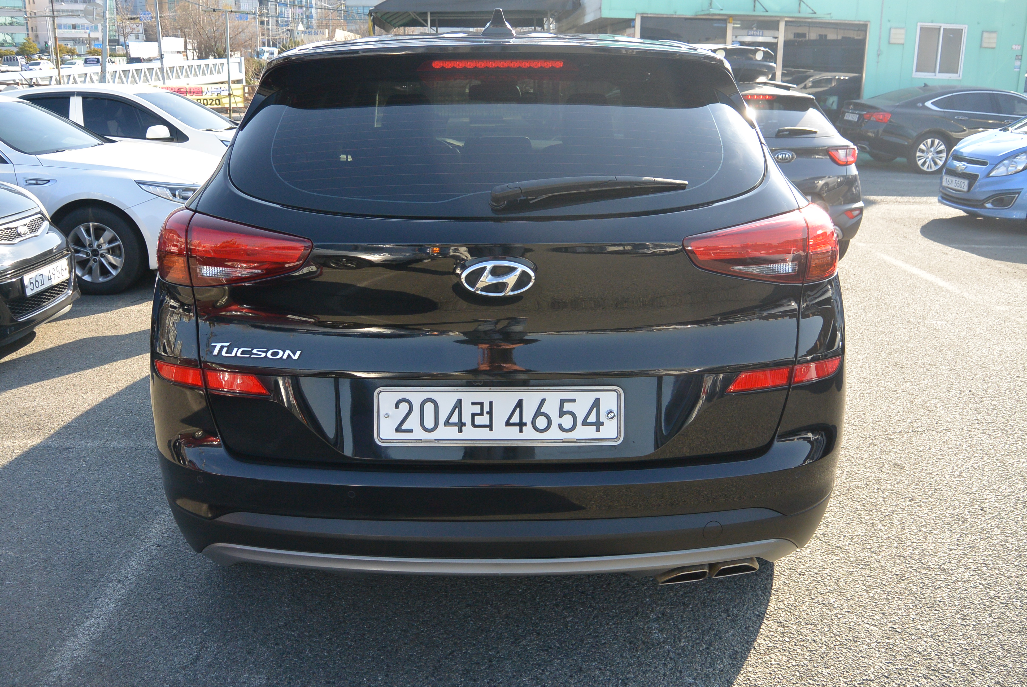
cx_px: 514
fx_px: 828
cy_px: 344
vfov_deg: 45.1
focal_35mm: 29
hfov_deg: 63.6
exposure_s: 1/500
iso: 160
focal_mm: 11
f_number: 3.5
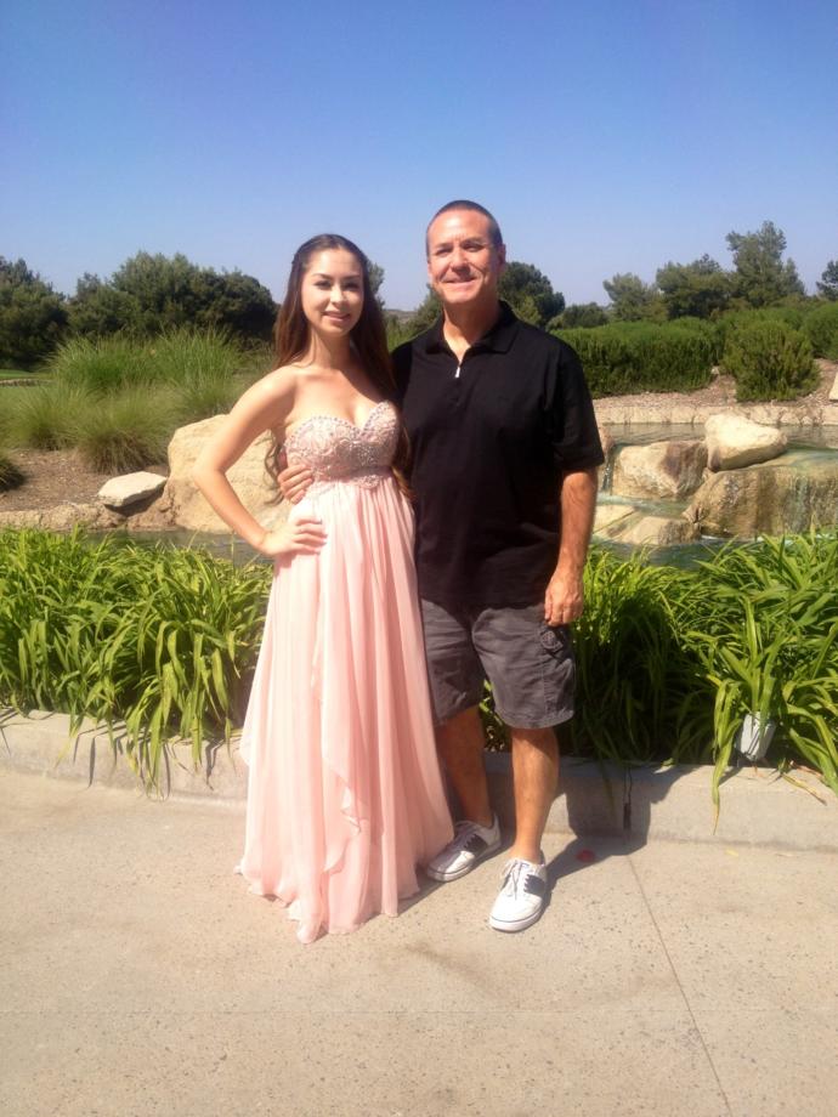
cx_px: 419
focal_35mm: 35
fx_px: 1130
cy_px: 558
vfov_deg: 52.6
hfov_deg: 40.7
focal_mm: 4.28
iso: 50
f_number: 2.4
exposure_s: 1/1493
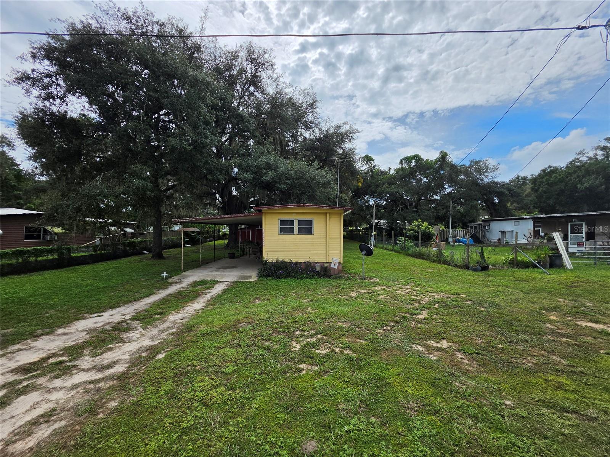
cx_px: 305
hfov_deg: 106.2
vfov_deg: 89.9
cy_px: 228
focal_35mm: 13
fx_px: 229
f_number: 1.9
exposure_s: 1/4209
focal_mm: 2.2
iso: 40
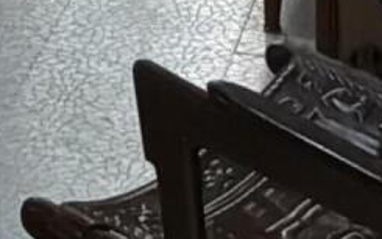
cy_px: -808
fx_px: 2519
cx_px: -164
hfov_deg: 8.5
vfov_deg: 4.8
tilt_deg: -3.1
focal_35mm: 242
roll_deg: +2.4
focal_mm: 3
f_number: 1.8
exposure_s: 1/60
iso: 200
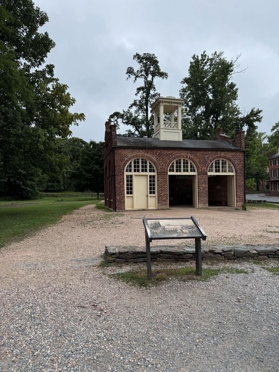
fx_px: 258
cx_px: 140
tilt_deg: +2.6
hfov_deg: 56.8
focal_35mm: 24
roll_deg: +1.2
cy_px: 186
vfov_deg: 71.6
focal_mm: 6.76
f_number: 1.78
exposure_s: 1/3802
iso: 80
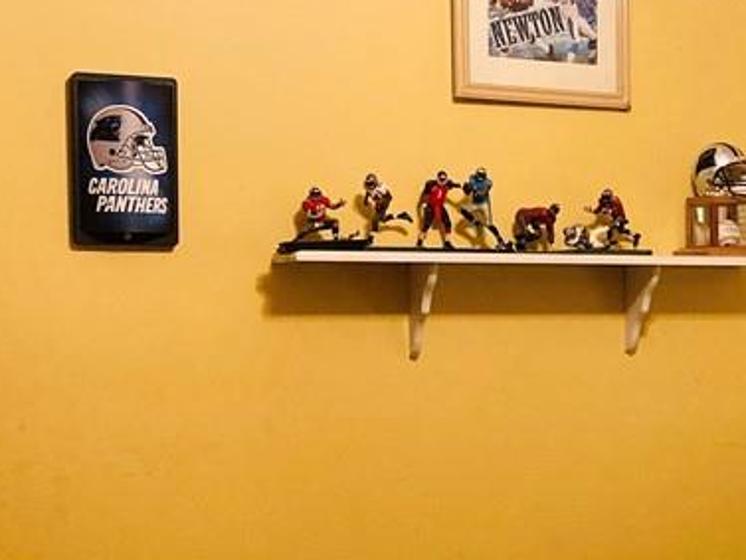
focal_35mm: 76
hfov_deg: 24.7
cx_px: 714
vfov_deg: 19.3
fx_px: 1638
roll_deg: -0.6
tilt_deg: -4.2
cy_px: 418
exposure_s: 1/40
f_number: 1.8
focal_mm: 3.99
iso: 320
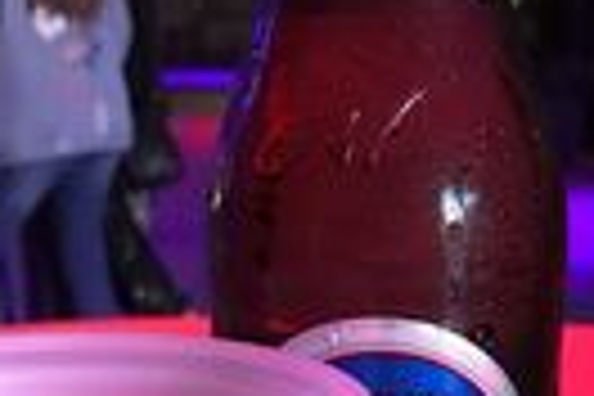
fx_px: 1452
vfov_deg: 14.5
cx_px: 423
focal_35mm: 88
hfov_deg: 23.0
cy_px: 585
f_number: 1.8
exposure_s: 1/14
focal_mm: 3.99
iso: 100
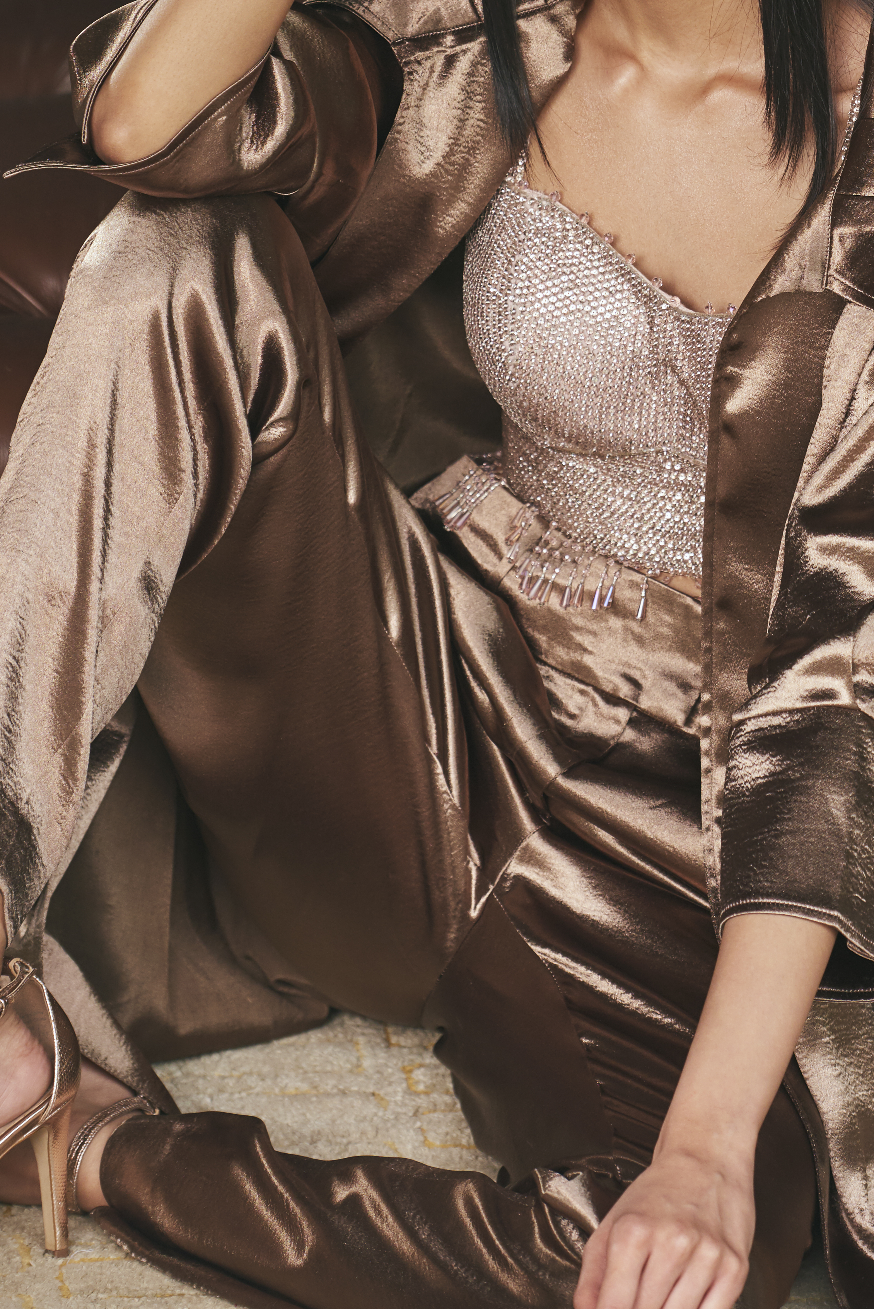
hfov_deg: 5.0
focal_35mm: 277
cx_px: 901
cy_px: 113
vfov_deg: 7.4
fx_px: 10078
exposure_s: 1/125
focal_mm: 130
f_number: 4
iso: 320
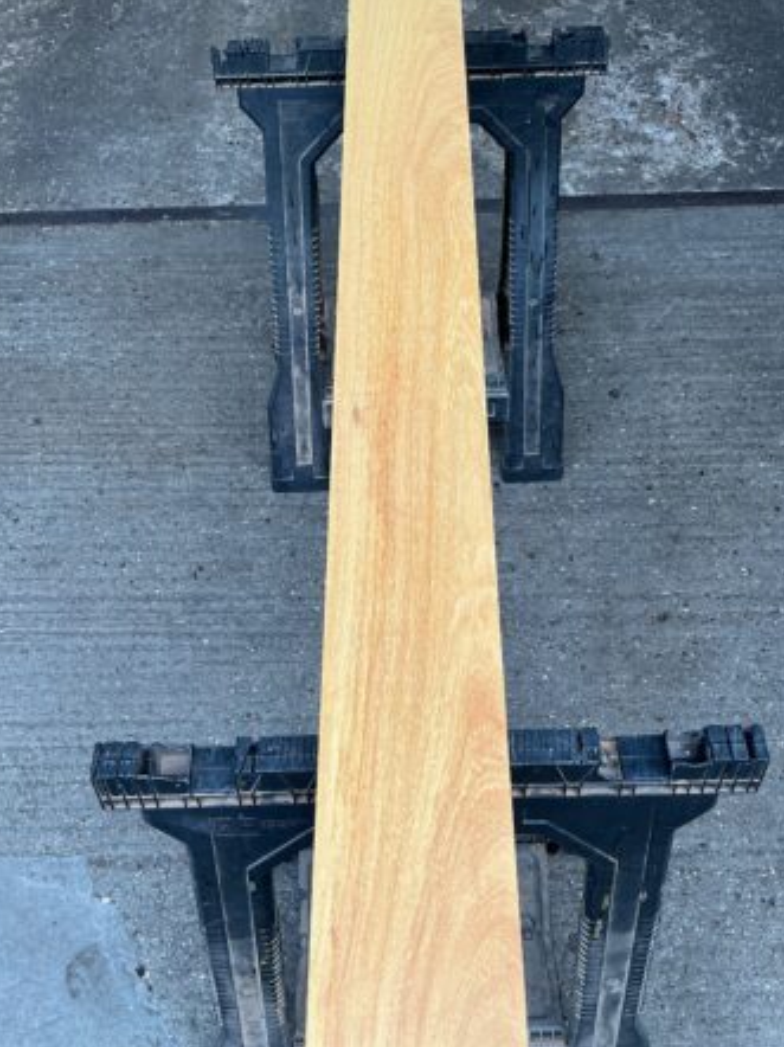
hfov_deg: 40.7
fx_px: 1058
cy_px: 548
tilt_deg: -55.6
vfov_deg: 52.6
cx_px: 398
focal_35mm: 35
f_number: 1.8
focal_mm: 3
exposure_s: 1/100
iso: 32
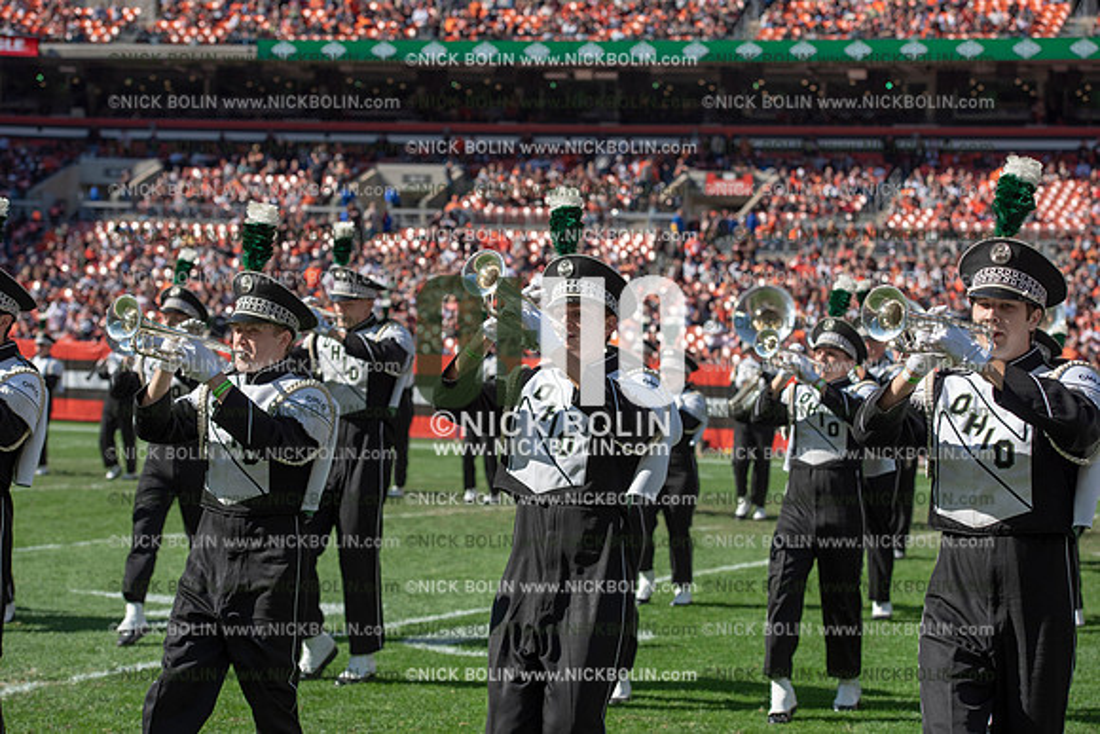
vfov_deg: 16.1
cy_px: 367
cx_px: 550
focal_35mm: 85
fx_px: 2598
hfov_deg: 23.9
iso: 400
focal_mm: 85
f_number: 5
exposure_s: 1/2000
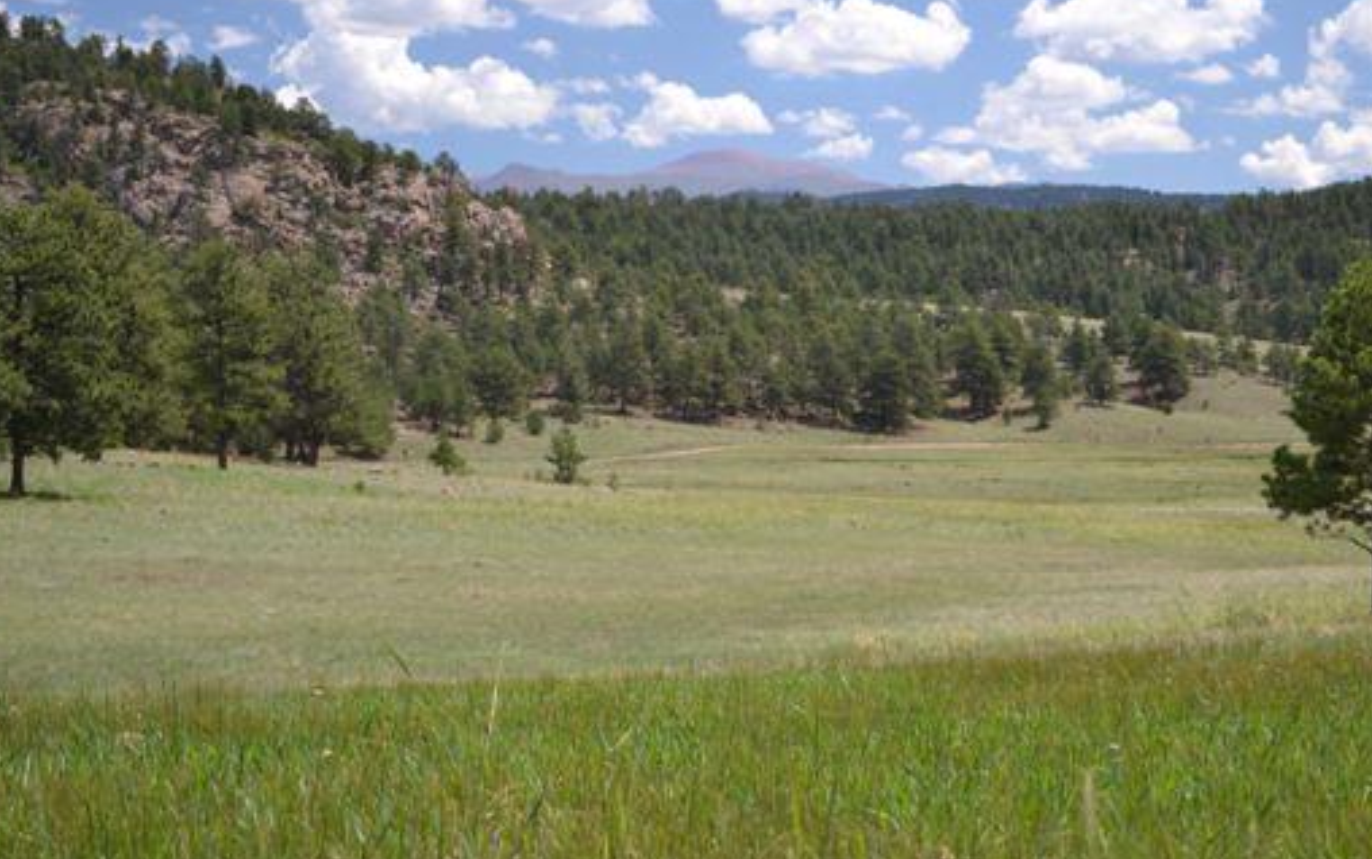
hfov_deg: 26.8
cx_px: 743
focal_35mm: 77
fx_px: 2880
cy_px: 501
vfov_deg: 16.9
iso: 110
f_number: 5.6
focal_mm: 40
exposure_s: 1/125
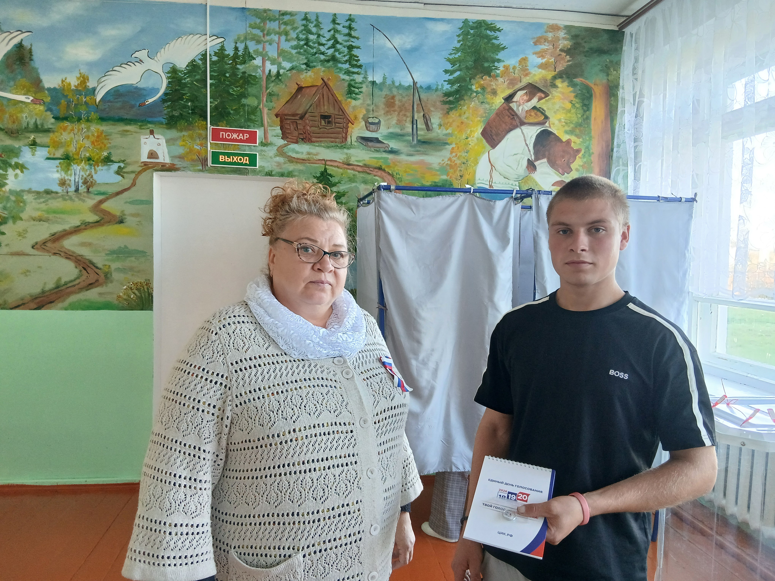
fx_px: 582
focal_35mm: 26
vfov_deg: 53.1
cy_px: 290
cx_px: 388
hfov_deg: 67.3
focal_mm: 3.98
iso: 200
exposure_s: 1/30
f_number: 1.8
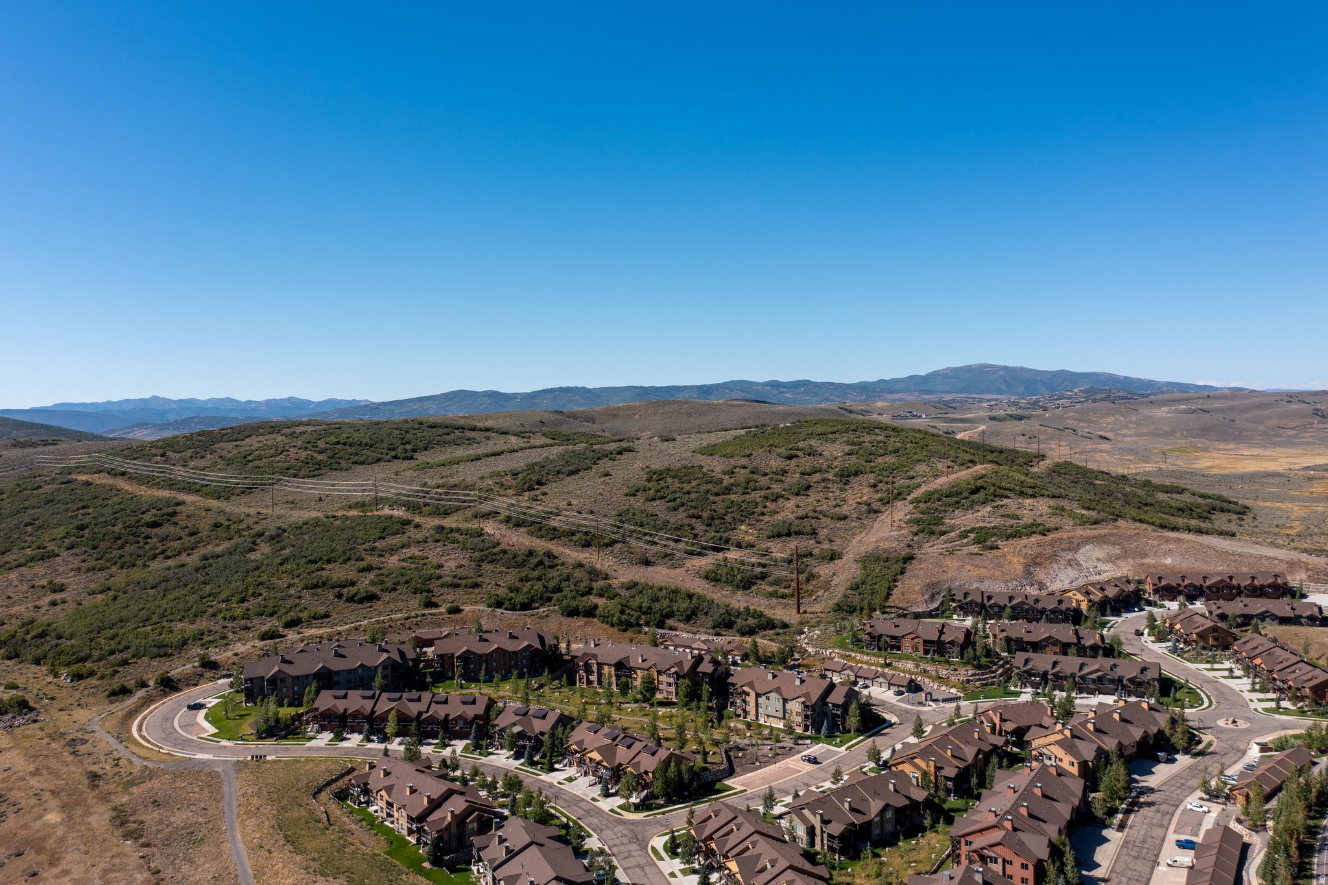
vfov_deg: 46.4
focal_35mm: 28
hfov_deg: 65.5
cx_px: 664
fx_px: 1032
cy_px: 442
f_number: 4
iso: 100
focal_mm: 10.26
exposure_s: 1/2500
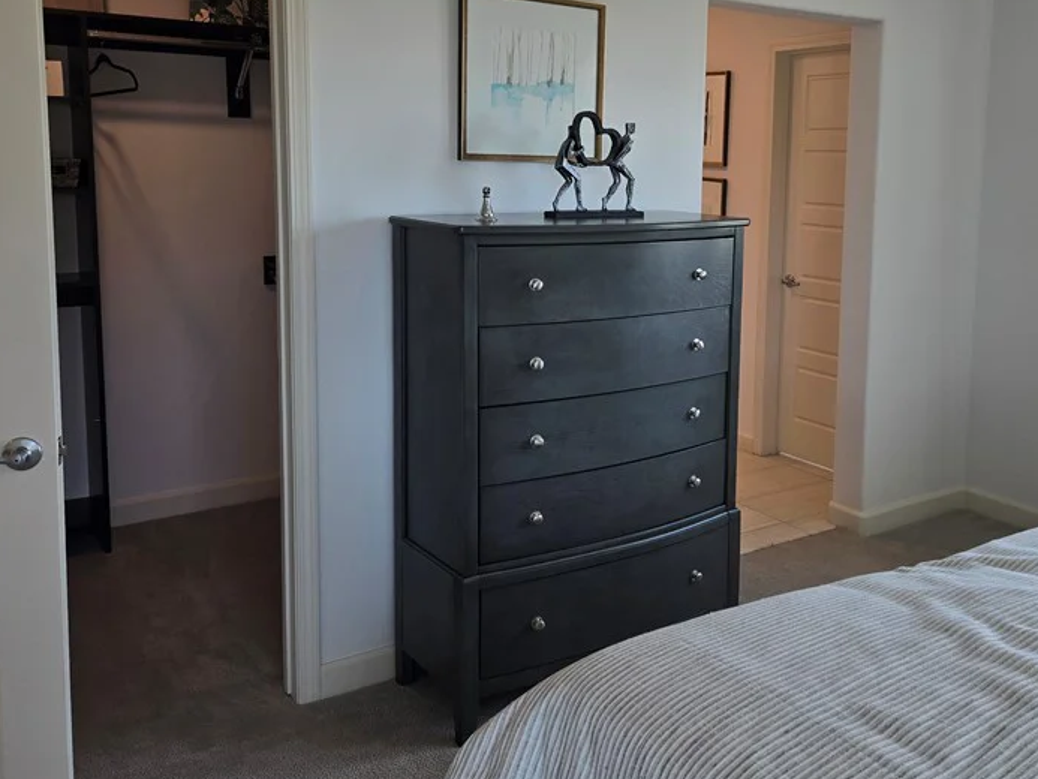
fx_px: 1020
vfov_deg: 41.4
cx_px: 644
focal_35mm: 34
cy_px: 273
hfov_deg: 53.4
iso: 25
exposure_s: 1/120
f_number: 1.8
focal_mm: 5.4
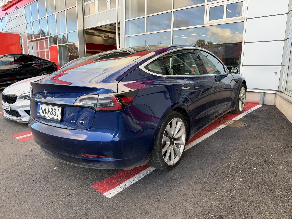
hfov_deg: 71.6
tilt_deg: -12.4
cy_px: 110
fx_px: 202
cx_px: 146
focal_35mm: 24
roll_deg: +0.3
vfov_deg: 56.8
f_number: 1.8
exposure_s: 1/242
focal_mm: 6.93
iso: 64
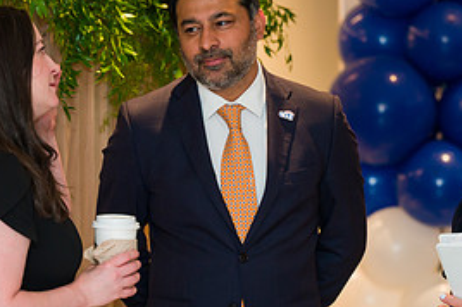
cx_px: 245
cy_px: 221
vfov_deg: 5.0
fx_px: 3499
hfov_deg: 7.6
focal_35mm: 273
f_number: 3.2
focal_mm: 120
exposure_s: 1/160
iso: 400
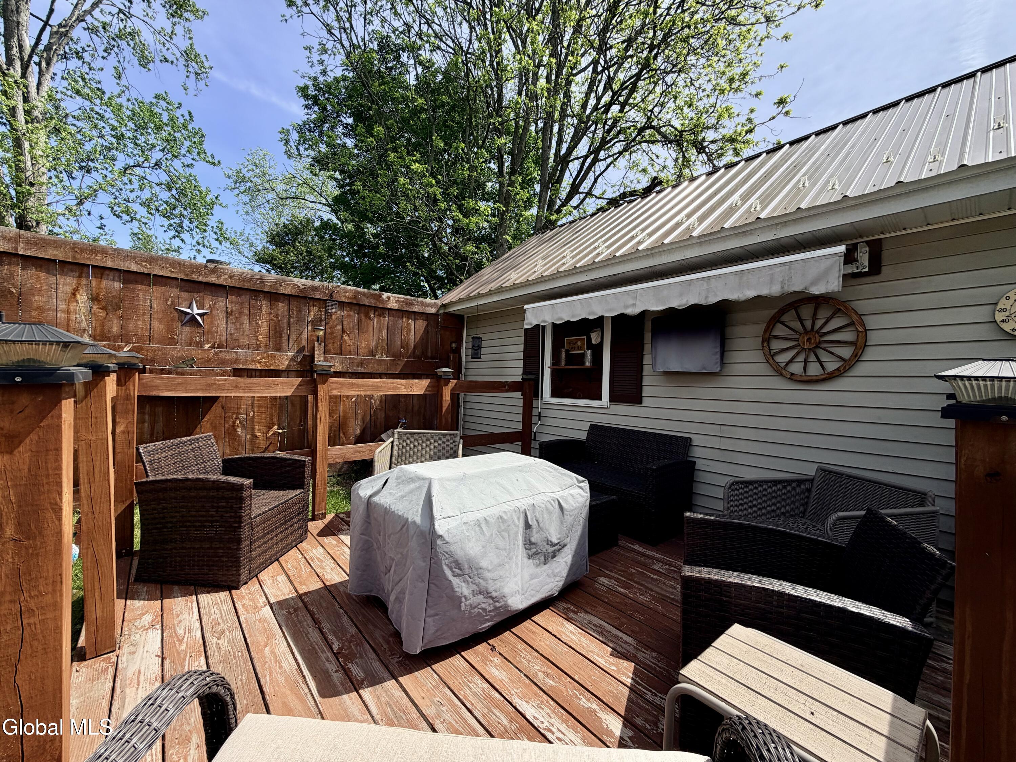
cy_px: 381
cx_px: 508
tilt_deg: -0.1
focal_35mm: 14
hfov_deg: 102.1
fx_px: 411
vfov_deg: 85.7
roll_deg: -2.3
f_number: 2.2
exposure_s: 1/789
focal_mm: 2.22
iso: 20
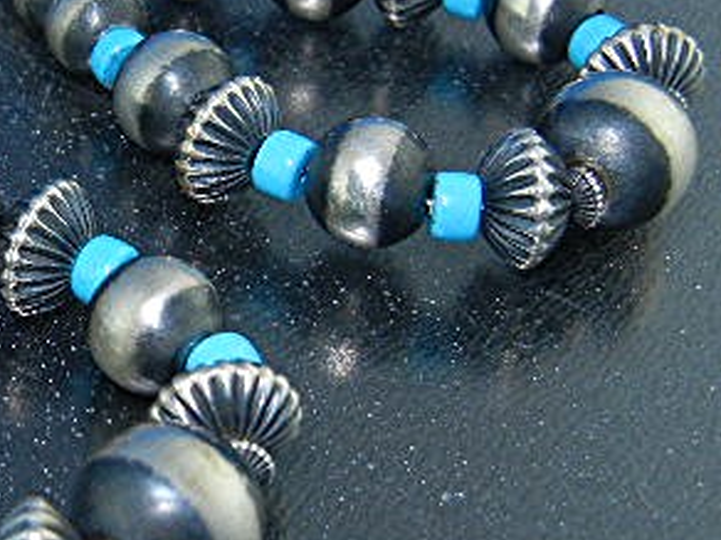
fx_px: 2374
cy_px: 269
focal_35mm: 114
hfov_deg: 17.0
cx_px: 52
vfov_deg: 13.0
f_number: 3.9
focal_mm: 9.3
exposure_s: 1/30
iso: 248
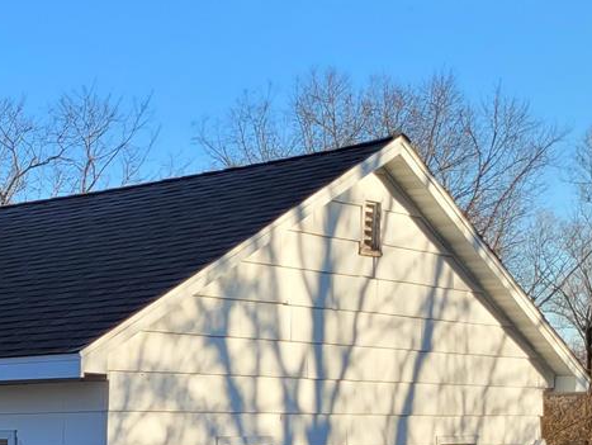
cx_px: -256
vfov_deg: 15.7
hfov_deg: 19.6
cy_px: 592
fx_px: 1523
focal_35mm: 89
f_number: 1.8
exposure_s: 1/756
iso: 40
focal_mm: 5.4
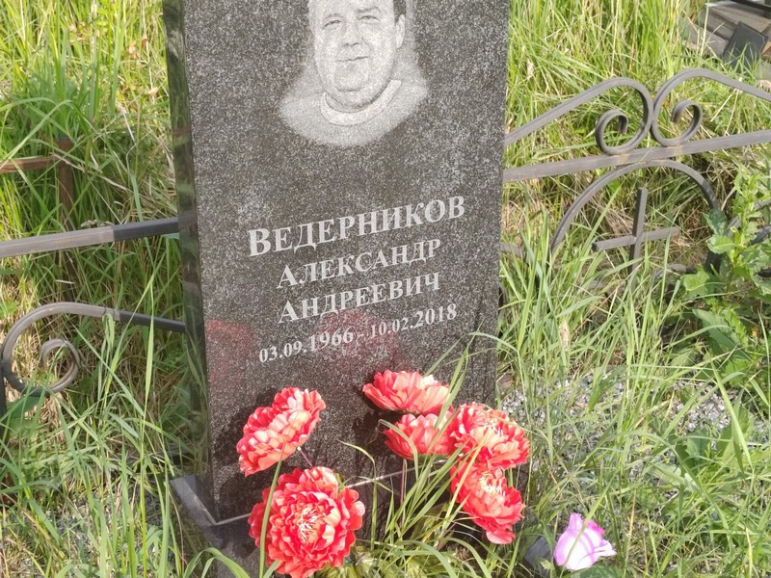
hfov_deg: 32.2
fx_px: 1336
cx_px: 386
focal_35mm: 60
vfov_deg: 24.4
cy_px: 289
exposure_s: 1/290
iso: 100
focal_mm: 5.52
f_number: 1.9
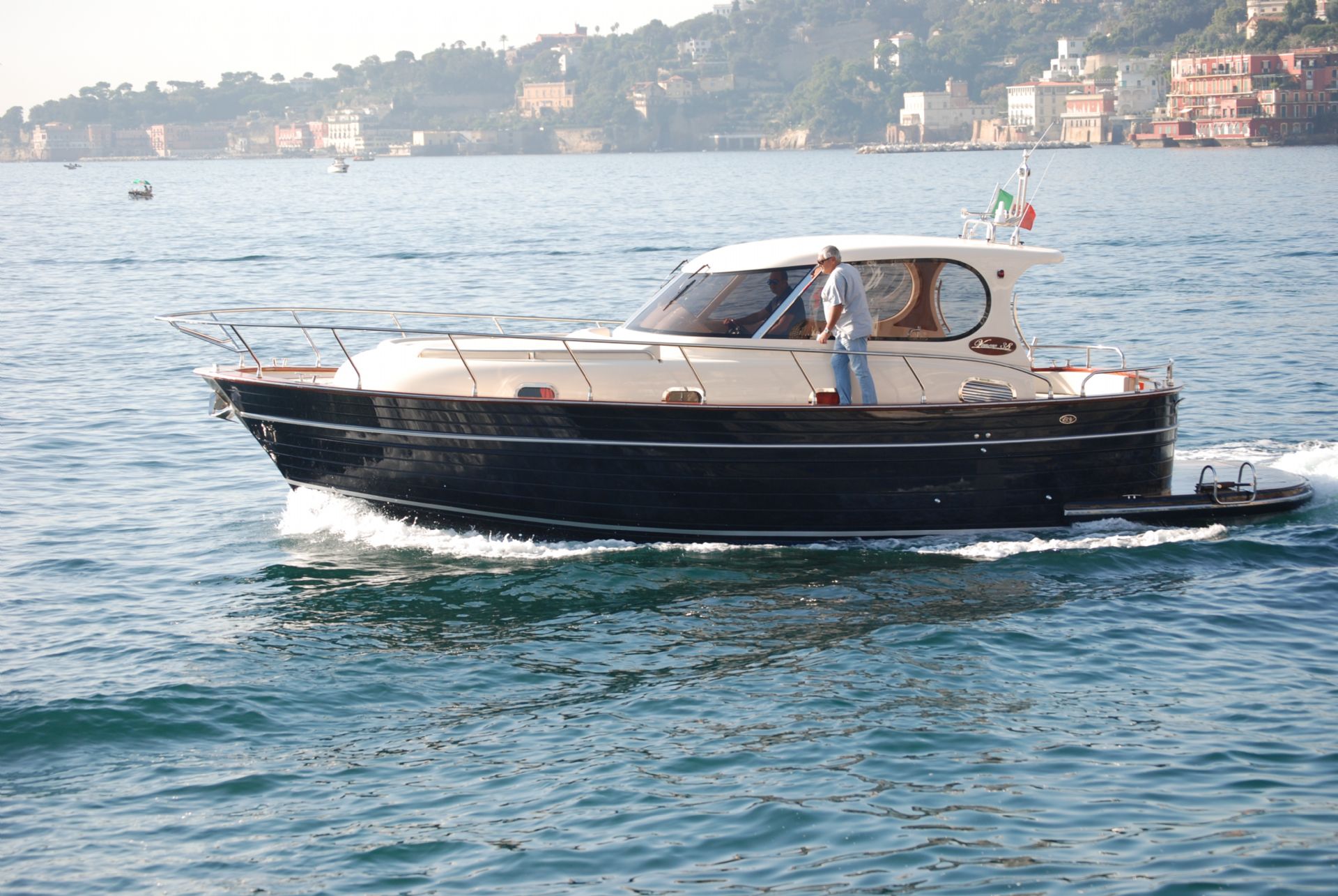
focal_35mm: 93
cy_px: 448
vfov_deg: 14.7
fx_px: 3460
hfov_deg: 21.9
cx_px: 669
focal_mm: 62
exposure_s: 1/500
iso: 200
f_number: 5.6
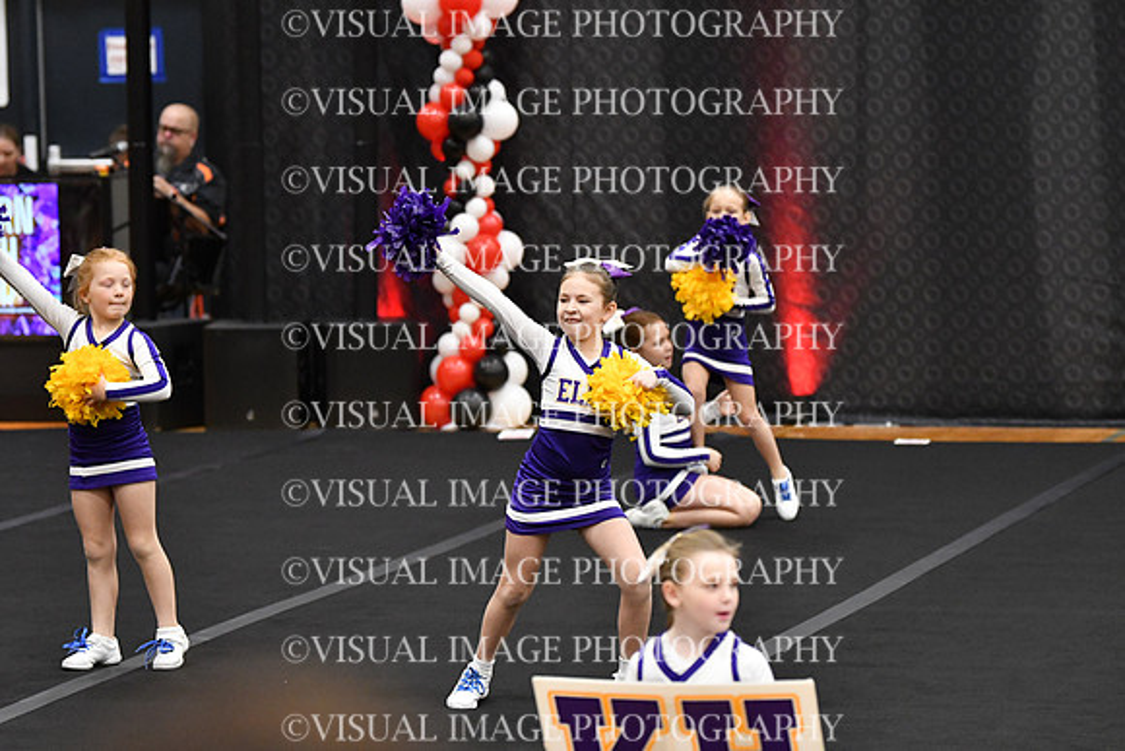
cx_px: 562
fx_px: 5720
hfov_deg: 11.2
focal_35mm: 183
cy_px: 376
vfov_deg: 7.5
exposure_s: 1/800
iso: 5000
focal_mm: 122
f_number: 2.8
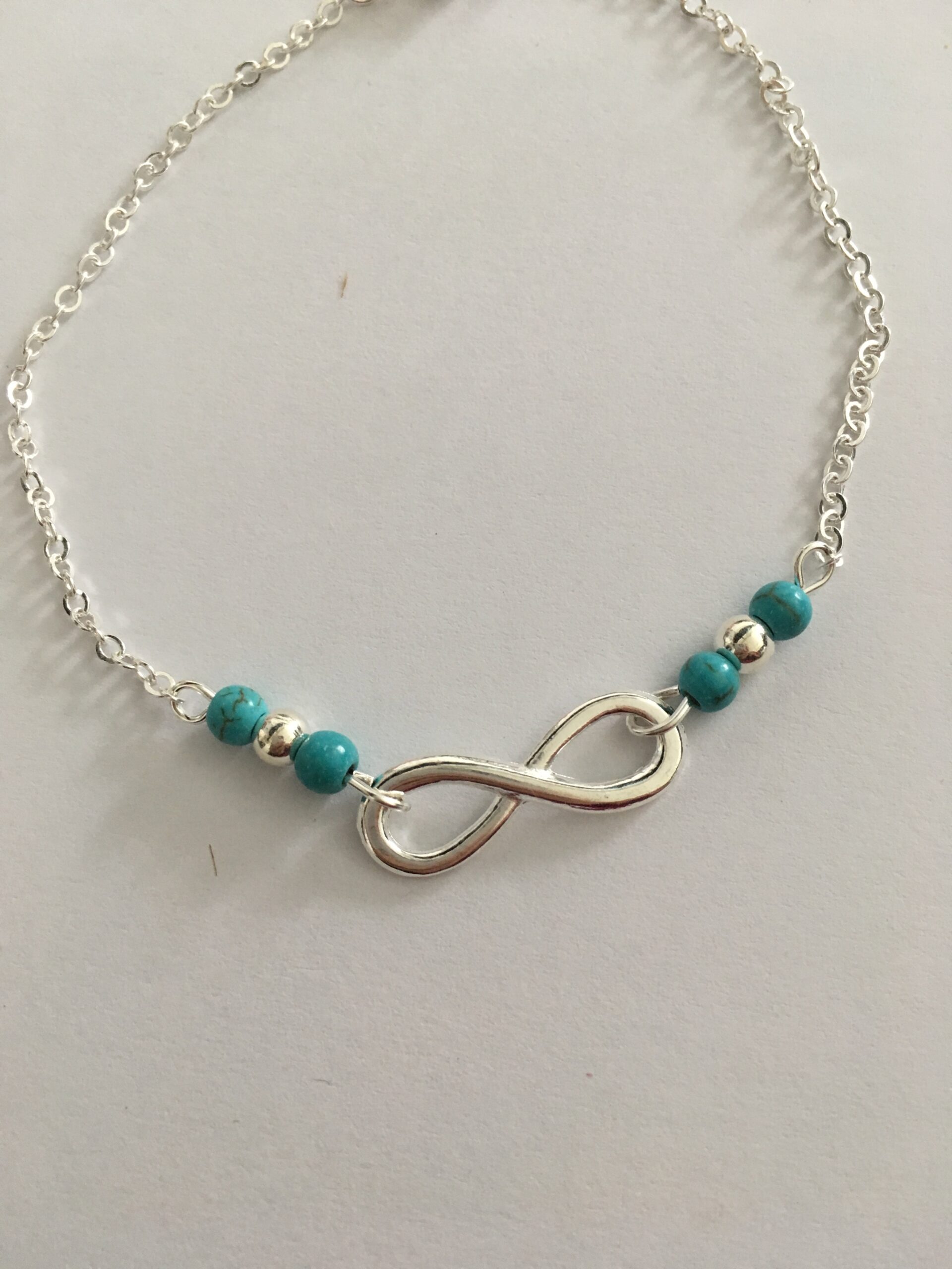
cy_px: 634
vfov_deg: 61.7
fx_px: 1063
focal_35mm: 29
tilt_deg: -76.7
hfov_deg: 48.2
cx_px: 476
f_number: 2.2
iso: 125
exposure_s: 1/33
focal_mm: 4.15
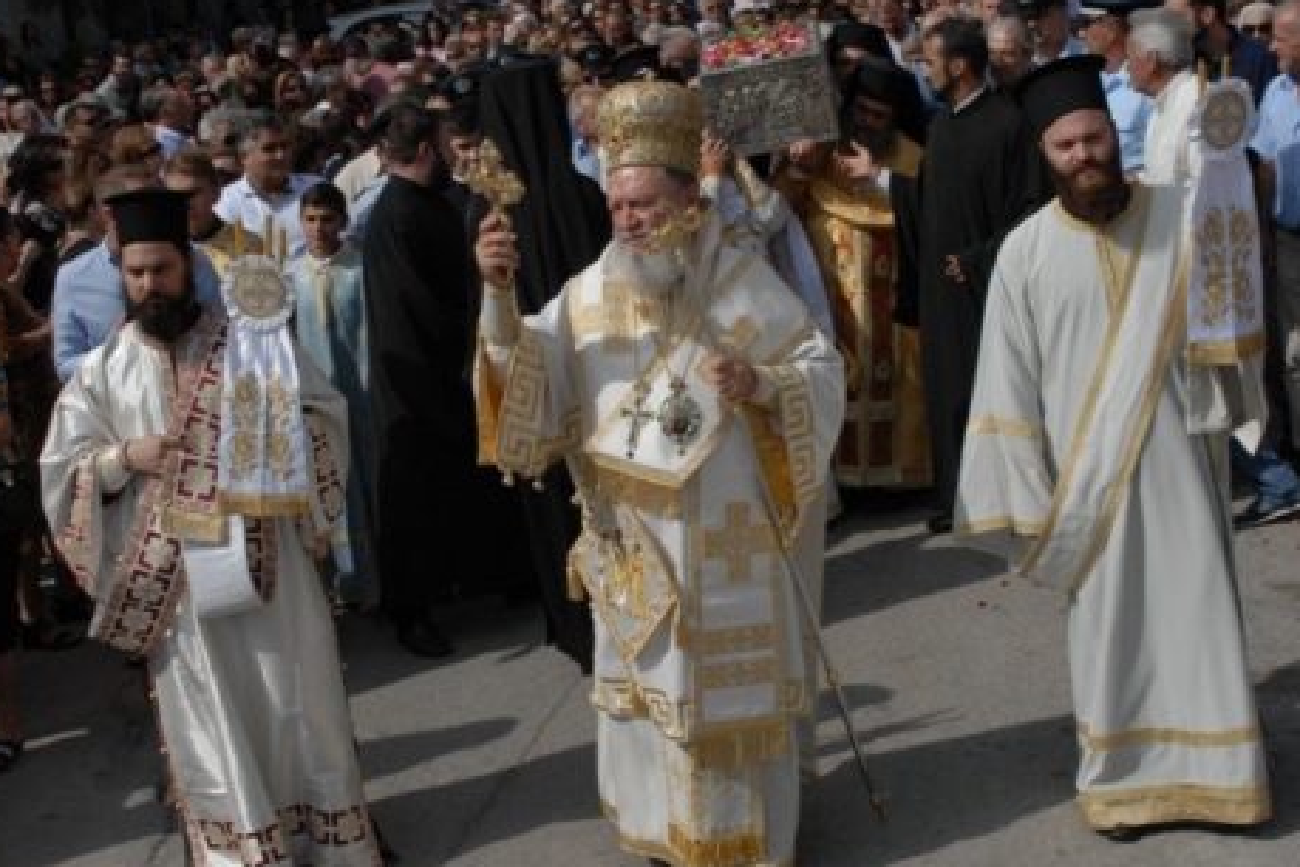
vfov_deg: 24.6
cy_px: 326
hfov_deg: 36.2
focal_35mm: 55
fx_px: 1986
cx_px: 677
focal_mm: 28
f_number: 13
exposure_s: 1/640
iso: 400
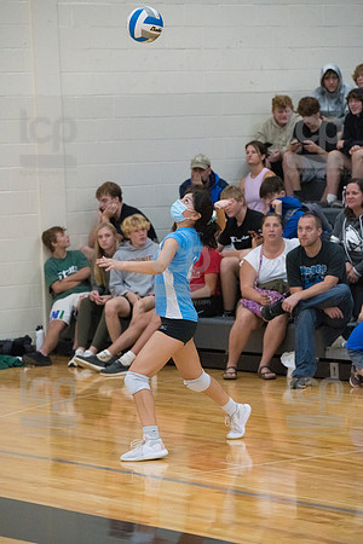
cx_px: 182
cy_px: 272
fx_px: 2269
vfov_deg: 13.7
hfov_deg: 9.1
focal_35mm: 150
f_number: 4.5
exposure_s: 1/1000
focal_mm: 150
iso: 6400
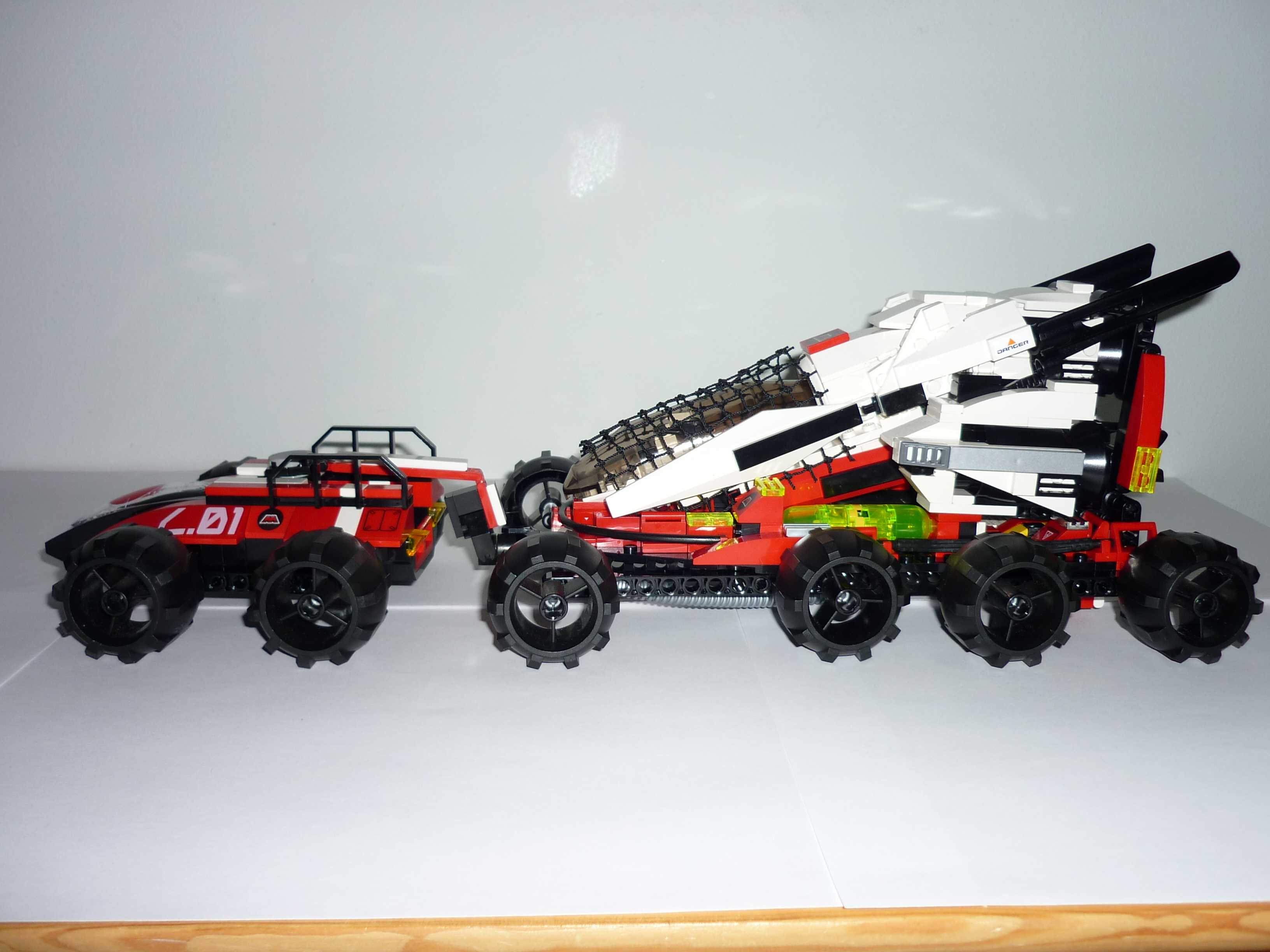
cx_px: 635
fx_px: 1211
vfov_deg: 42.9
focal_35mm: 33
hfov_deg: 55.4
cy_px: 476
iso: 100
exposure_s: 1/30
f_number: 2.8
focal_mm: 5.5
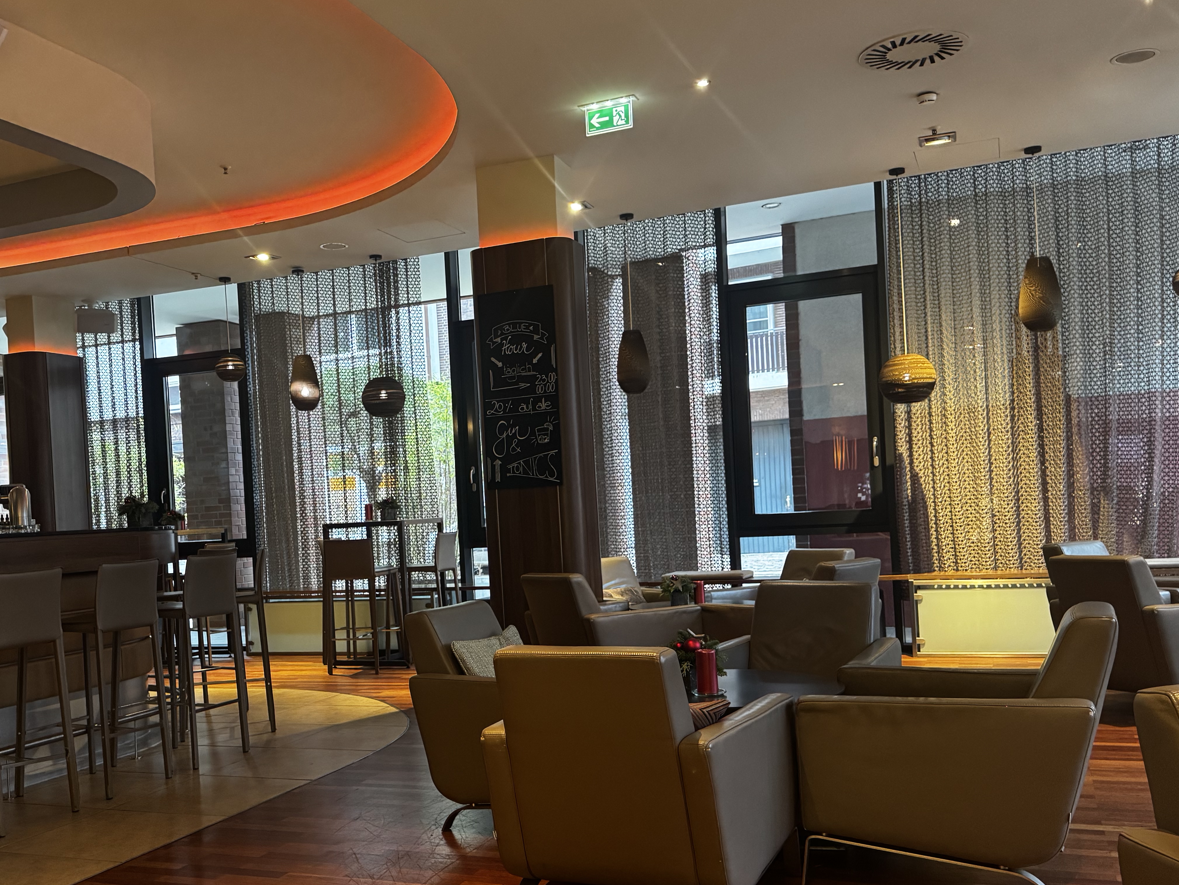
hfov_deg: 53.7
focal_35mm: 34
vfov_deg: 41.7
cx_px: 484
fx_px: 1158
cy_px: 513
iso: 640
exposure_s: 1/50
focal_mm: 6.76
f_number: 1.78
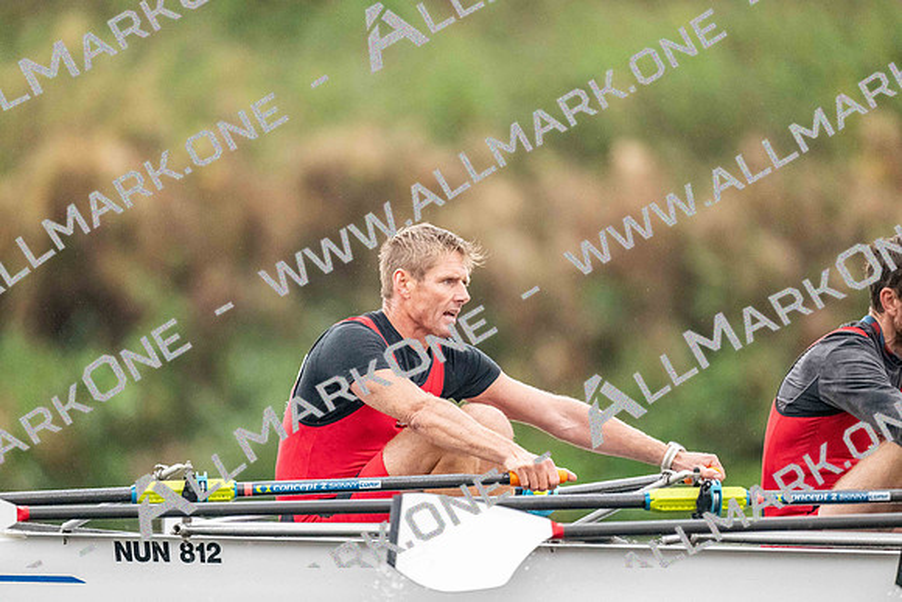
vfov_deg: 2.3
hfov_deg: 3.4
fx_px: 15036
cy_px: 301
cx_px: 451
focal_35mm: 600
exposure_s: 1/2500
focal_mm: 600
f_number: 4
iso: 9000
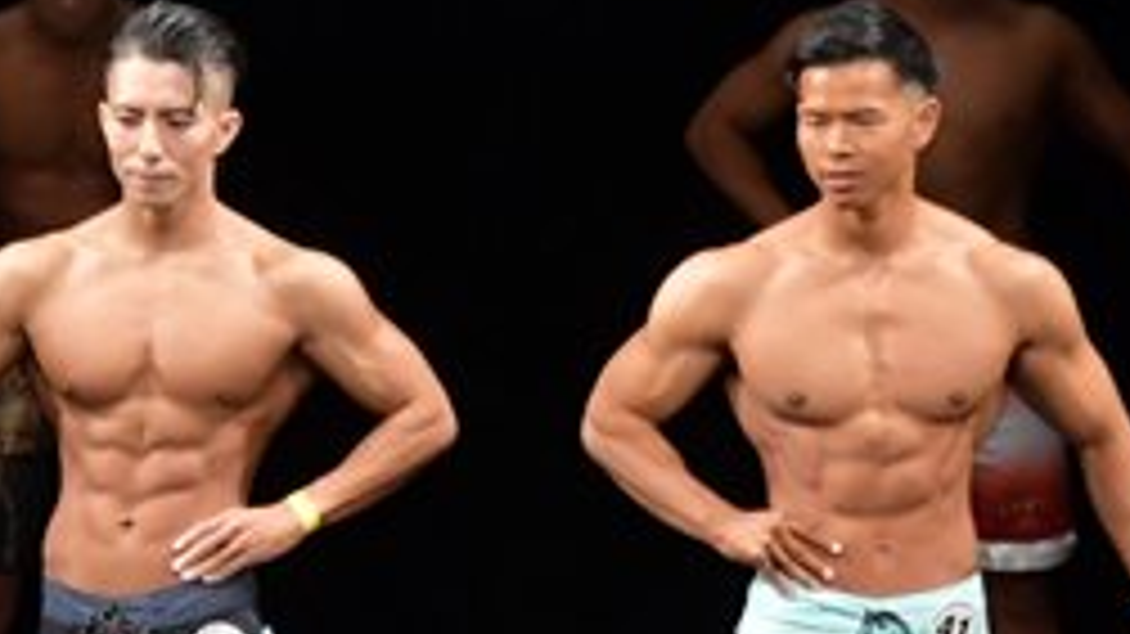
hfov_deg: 3.6
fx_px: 18092
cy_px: 656
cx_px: -92
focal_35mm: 604
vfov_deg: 2.0
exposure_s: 1/400
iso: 3200
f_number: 5.6
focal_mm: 125
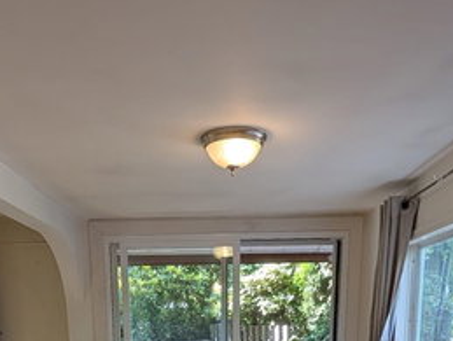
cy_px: 437
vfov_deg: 30.8
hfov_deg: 50.0
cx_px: 210
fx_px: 485
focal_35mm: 37
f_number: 1.7
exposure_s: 1/120
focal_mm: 2.02
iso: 73
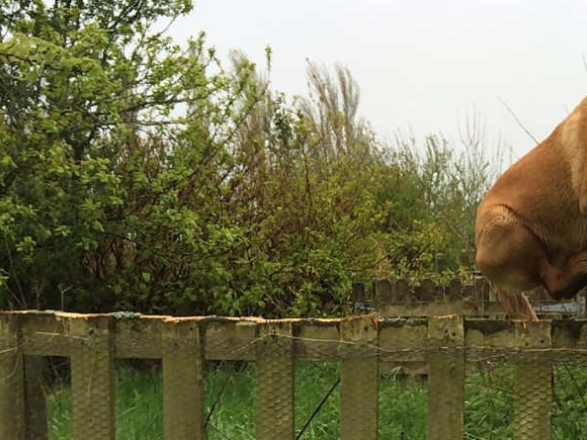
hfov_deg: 36.4
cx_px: 502
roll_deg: -2.5
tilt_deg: -7.4
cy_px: 361
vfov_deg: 28.4
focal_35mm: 50
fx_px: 848
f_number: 2.2
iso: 32
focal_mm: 4.15
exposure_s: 1/392
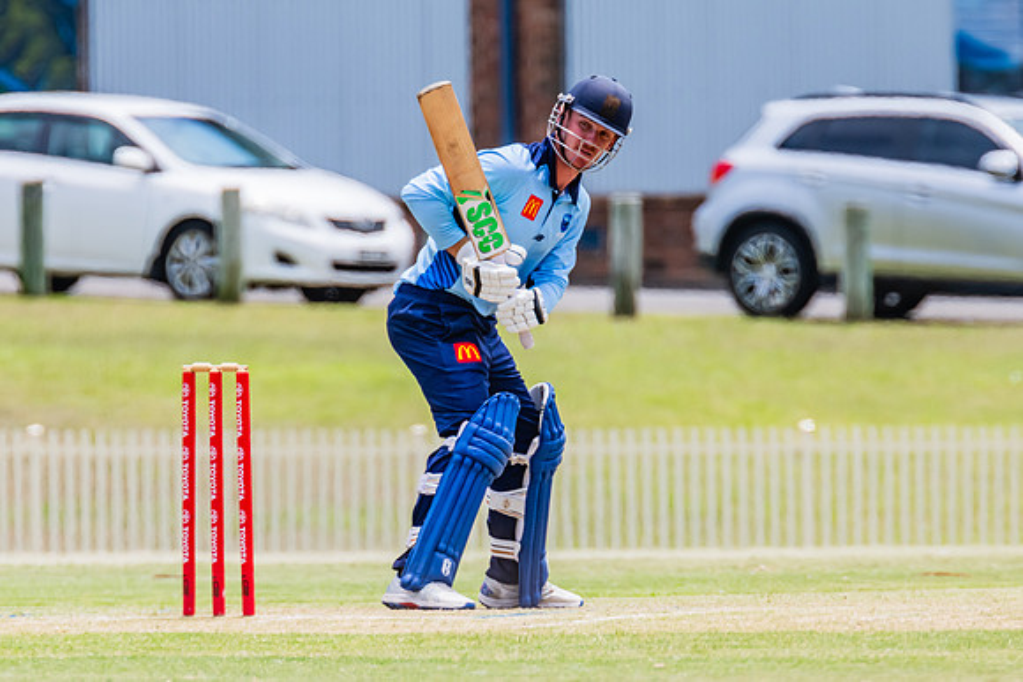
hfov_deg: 2.6
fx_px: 22342
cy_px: 353
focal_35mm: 786
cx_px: 492
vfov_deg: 1.8
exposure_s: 1/2000
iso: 800
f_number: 9
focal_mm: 600
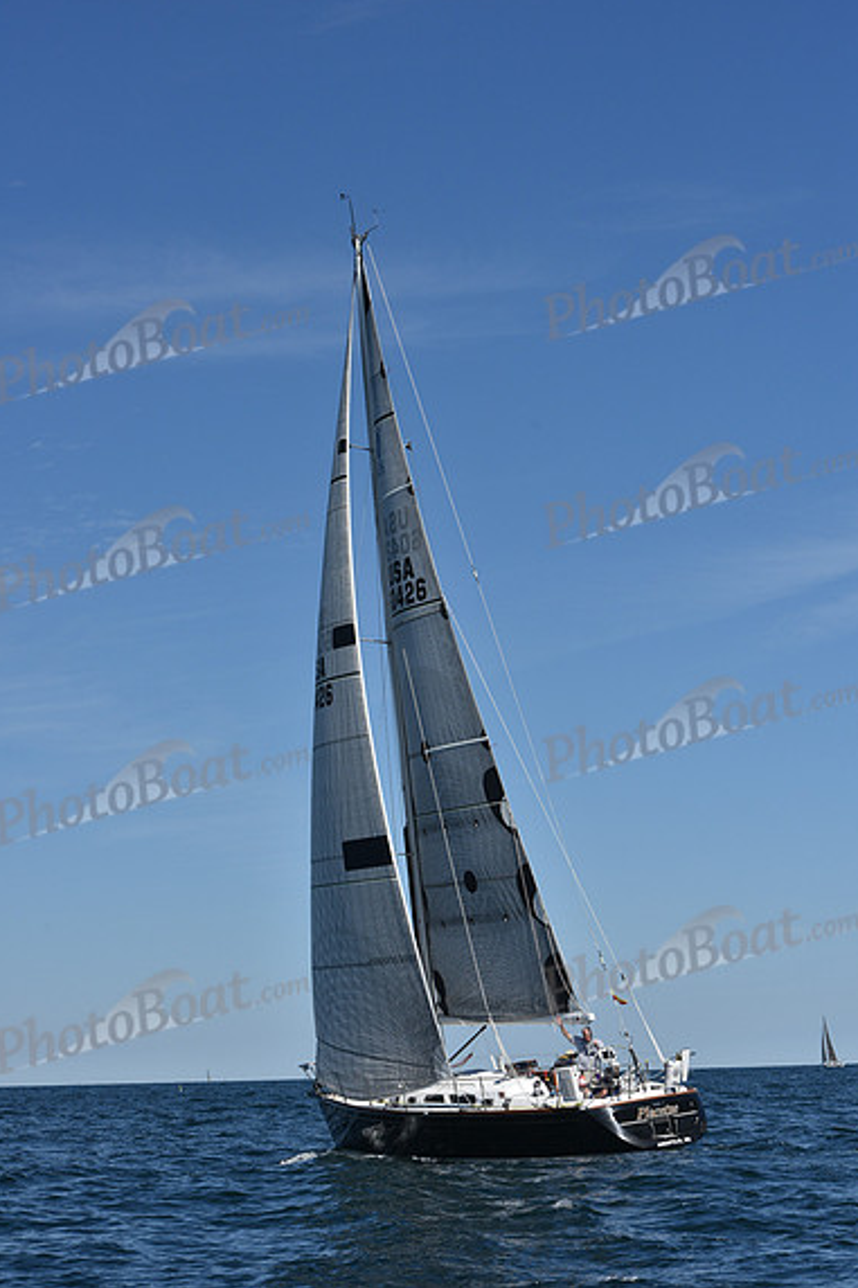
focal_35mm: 71
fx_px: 2540
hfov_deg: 19.2
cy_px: 639
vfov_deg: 28.5
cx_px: 427
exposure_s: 1/1250
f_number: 10
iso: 250
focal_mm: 70
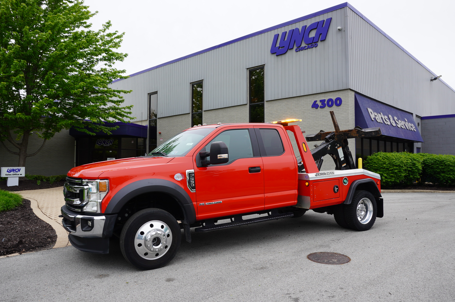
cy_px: 151
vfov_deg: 45.6
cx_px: 228
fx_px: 360
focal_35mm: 28
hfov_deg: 64.6
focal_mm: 19
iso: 100
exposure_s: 1/100
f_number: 7.1
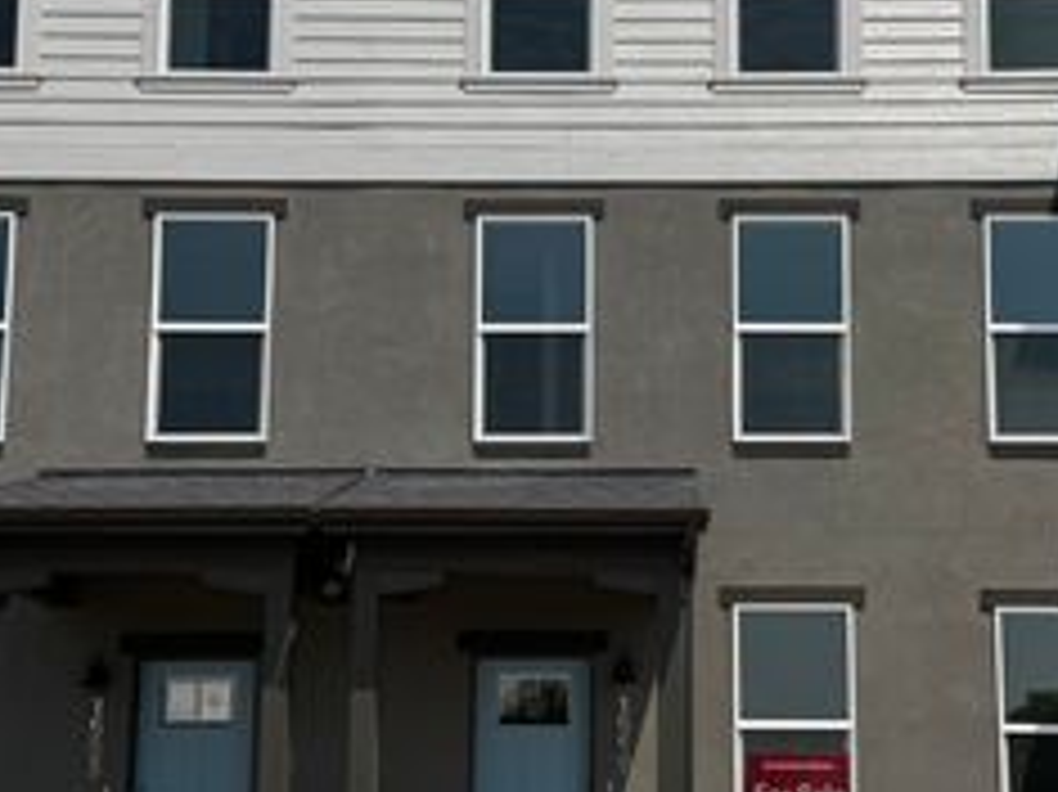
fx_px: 1558
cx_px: 617
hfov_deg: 37.4
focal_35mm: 51
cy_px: 358
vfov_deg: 28.5
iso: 80
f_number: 1.78
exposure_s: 1/5348
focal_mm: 6.76
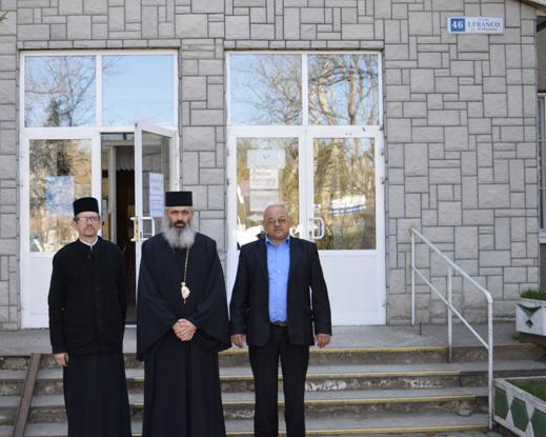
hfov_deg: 41.3
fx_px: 711
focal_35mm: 44
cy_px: 231
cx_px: 170
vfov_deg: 34.1
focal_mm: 18
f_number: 3.5
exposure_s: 1/500
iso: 450
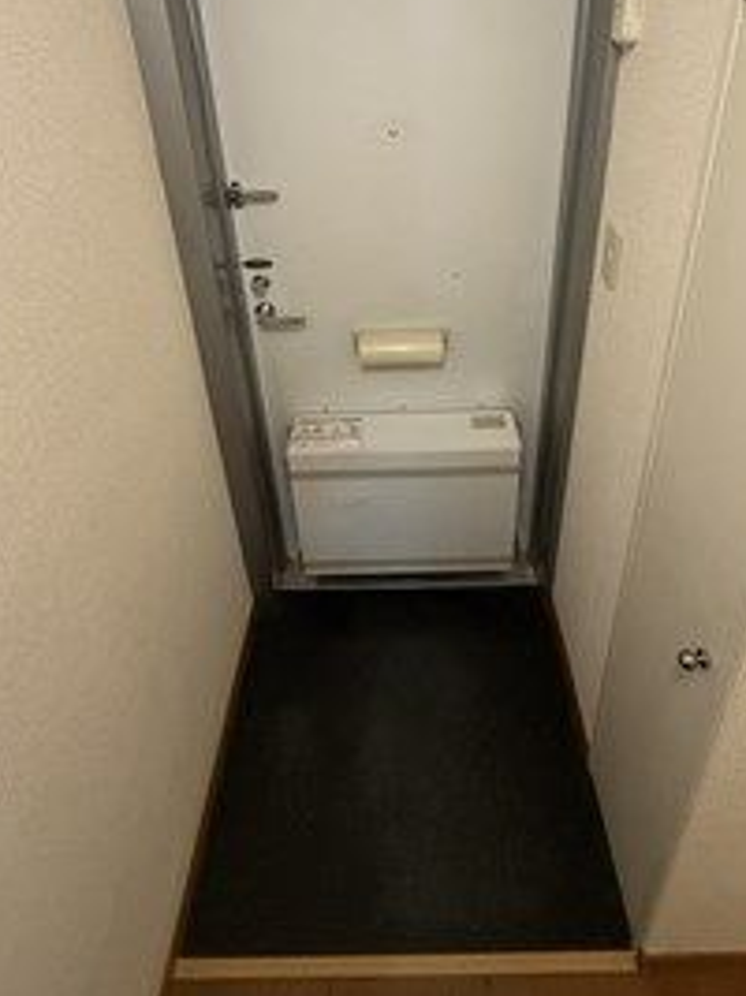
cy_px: 269
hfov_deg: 63.3
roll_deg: +1.5
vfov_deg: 74.3
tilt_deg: -24.3
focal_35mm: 21
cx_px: 399
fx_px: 604
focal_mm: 2.22
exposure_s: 1/50
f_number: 2.2
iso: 400
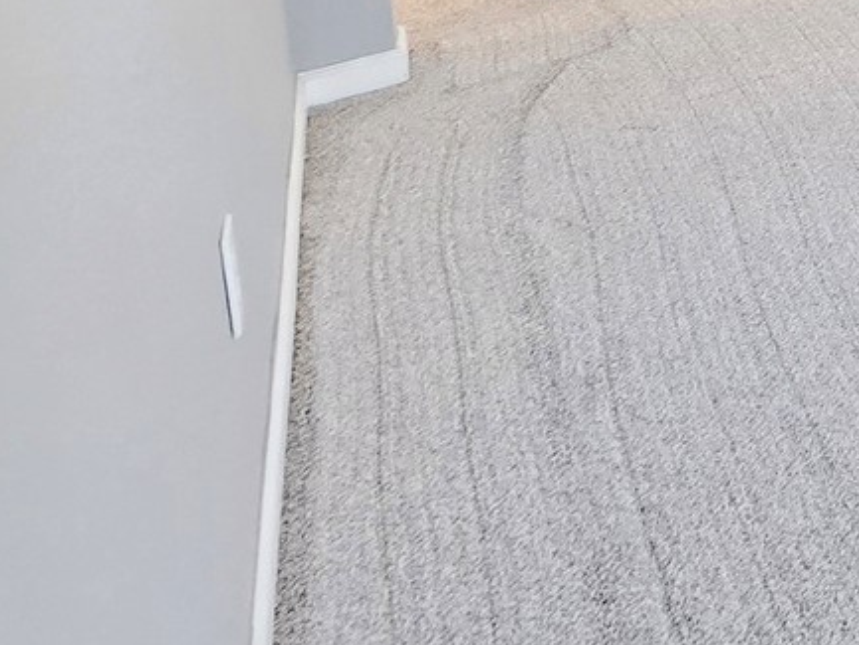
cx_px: 1534
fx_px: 1191
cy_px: -451
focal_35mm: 48
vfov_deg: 21.9
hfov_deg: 22.6
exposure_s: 1/60.2
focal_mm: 2.2
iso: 160
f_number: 2.2
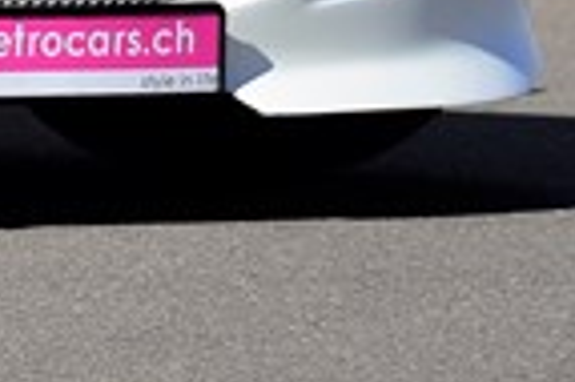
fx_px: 12843
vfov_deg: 1.7
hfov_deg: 2.5
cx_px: -1001
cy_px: -571
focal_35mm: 805
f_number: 8
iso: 100
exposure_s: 1/250
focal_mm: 120
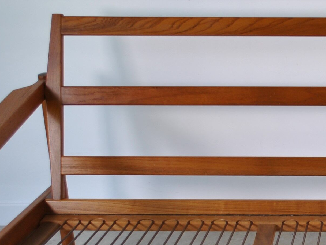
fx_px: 1008
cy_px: 206
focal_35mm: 107
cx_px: 376
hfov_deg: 17.6
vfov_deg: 13.7
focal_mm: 24
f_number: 4
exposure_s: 1/60
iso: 100
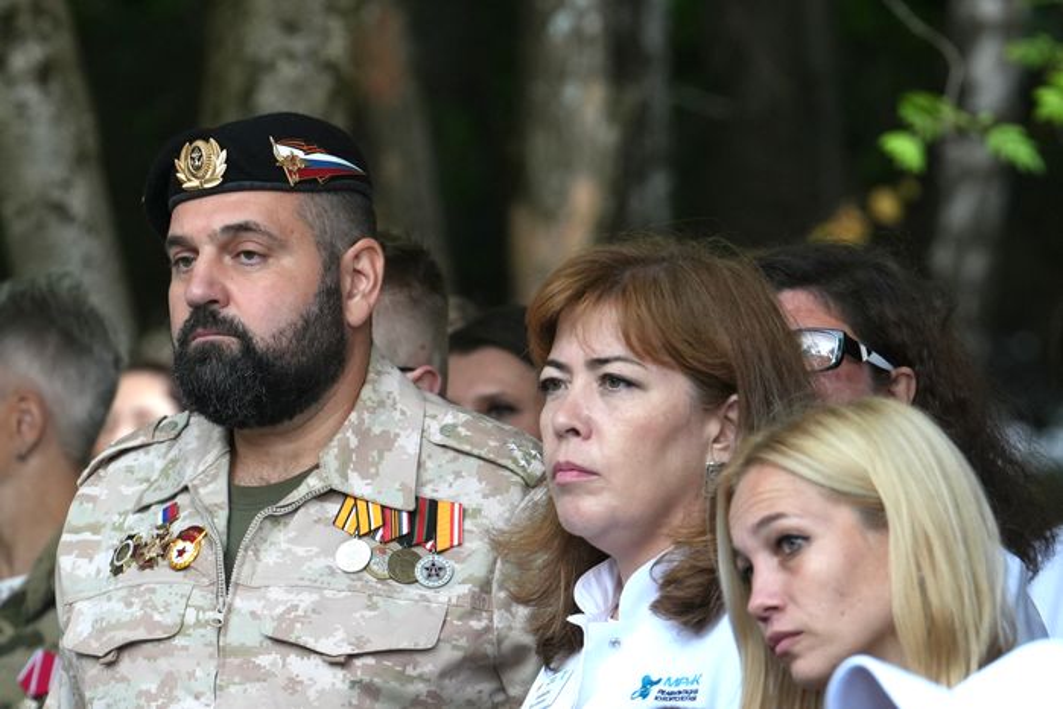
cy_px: 354
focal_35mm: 300
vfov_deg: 4.6
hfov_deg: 6.9
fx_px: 8858
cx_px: 532
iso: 1250
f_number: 6.3
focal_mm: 200
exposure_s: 1/200
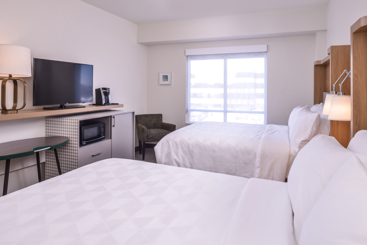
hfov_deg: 73.7
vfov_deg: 53.2
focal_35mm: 24
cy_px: 122
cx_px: 184
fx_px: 245
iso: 640
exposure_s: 1/50
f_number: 13
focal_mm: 24
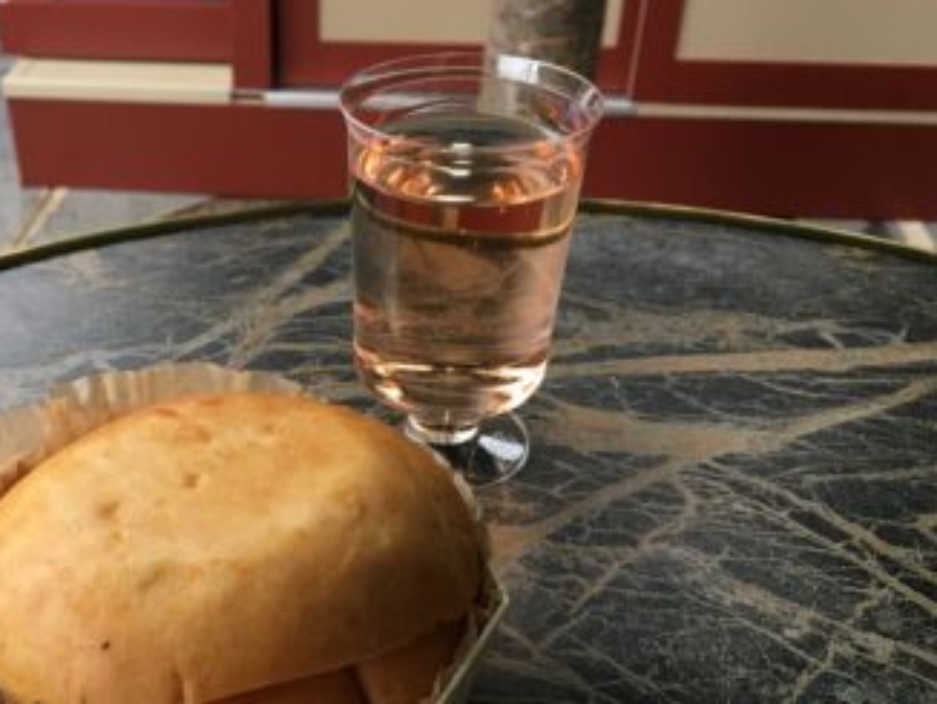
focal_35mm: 43
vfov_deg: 33.2
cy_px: 490
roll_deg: +1.1
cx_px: 297
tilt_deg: -35.1
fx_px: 1165
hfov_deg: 43.1
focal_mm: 4.15
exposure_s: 1/33
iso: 50
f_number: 2.2
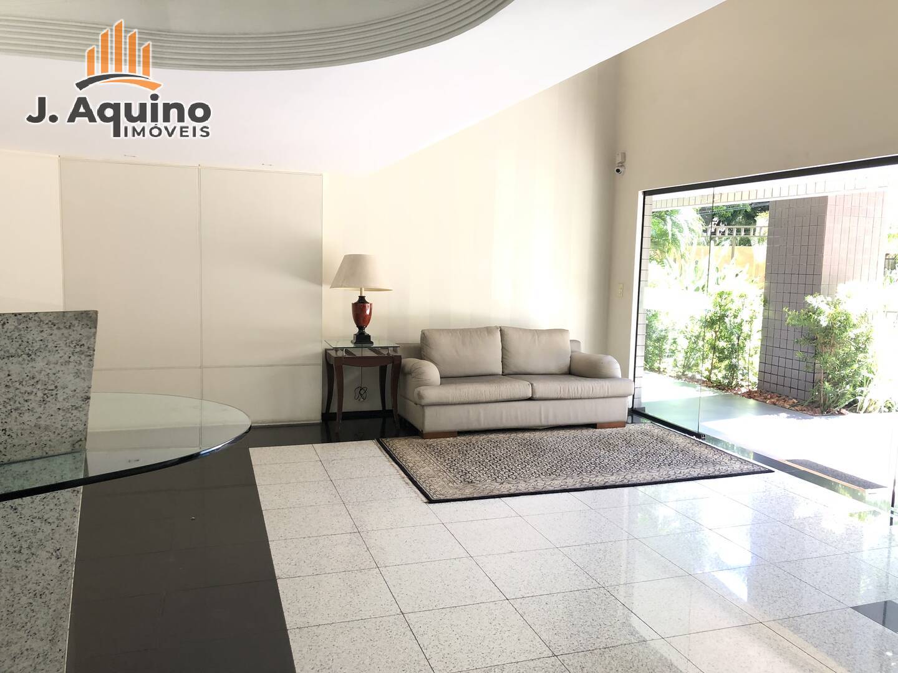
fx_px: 726
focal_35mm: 28
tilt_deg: -5.2
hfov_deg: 63.4
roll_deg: -0.3
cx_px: 449
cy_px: 336
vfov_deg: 49.7
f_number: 1.8
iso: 25
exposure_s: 1/40
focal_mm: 4
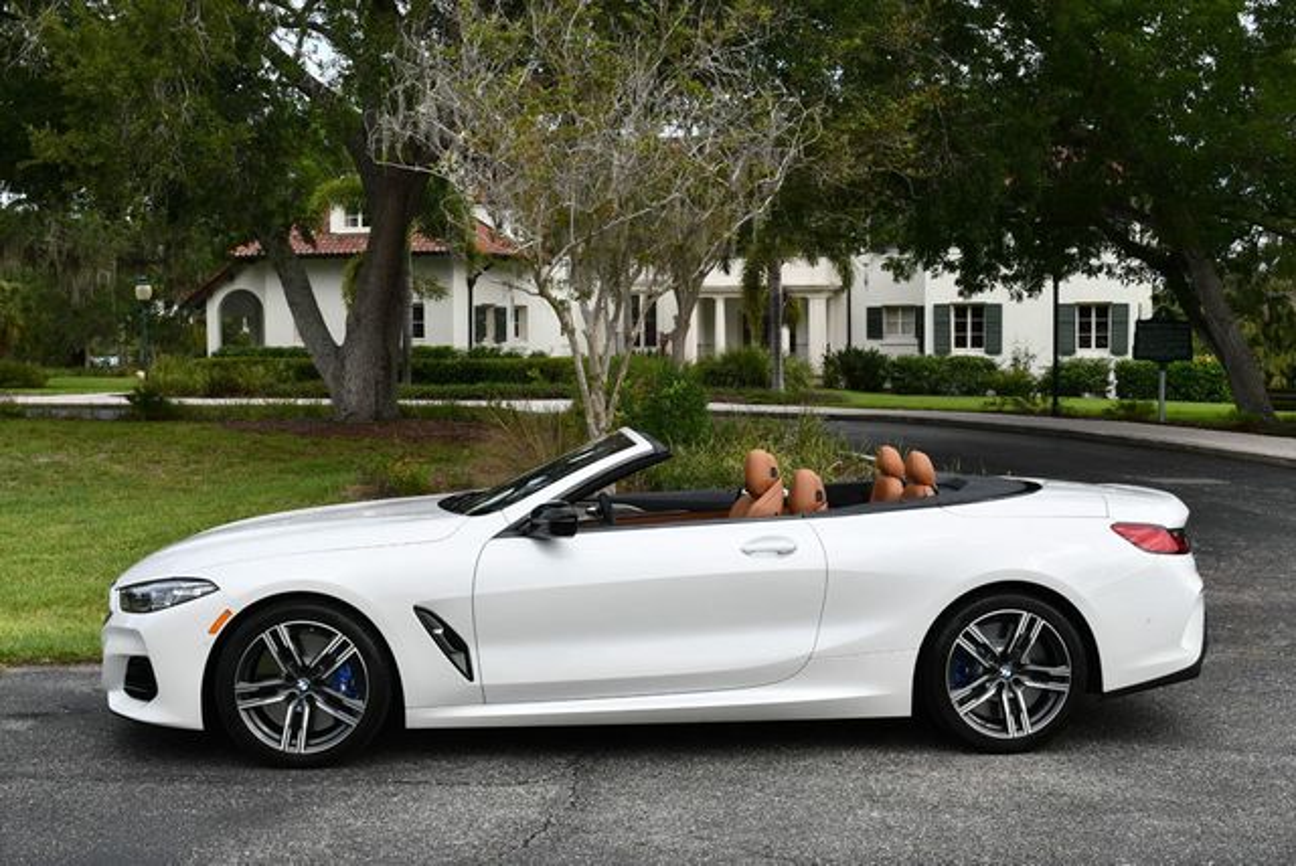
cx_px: 648
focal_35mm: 48
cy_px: 433
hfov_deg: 41.1
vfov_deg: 28.1
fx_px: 1730
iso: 180
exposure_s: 1/250
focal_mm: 24
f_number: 8
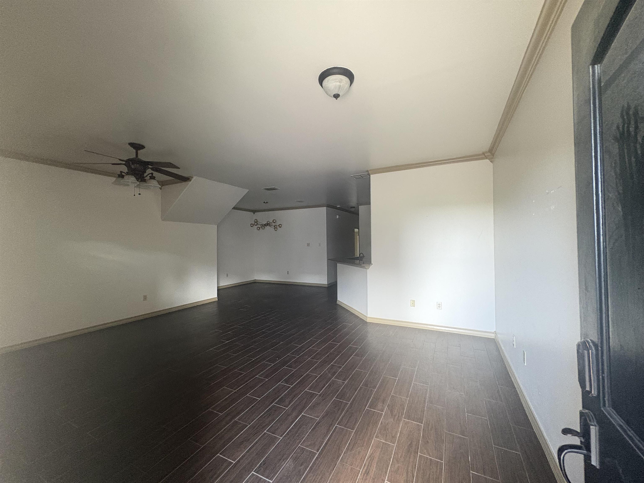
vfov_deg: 85.7
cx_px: 322
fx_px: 260
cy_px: 242
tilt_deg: +0.8
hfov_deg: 102.1
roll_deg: +1.0
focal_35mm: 14
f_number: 2.2
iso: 500
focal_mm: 2.22
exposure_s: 1/60
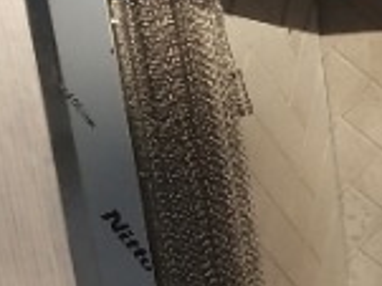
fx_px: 1345
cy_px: 352
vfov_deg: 11.8
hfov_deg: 14.5
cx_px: 655
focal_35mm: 122
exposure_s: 1/492
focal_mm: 3.54
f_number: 2
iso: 100
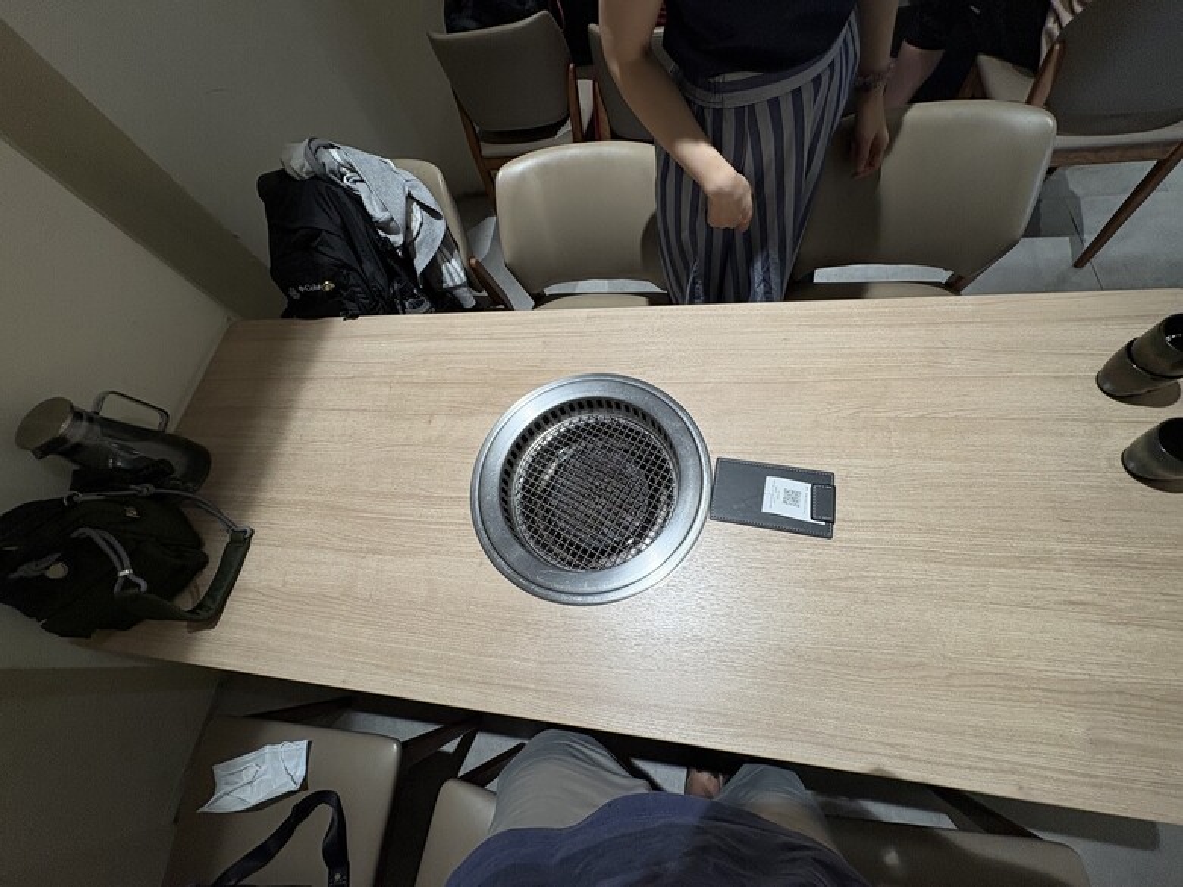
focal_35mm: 14
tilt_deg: -62.1
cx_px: 592
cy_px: 444
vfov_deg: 85.7
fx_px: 478
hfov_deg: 102.1
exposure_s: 1/120
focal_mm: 2.22
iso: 100
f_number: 2.2
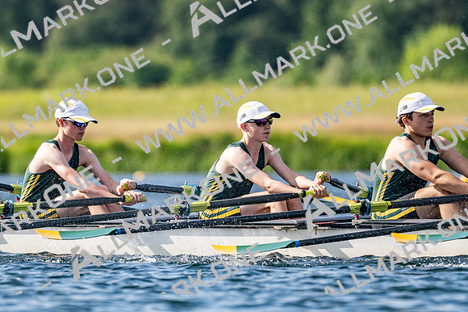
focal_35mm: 600
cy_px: 156
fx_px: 7795
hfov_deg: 3.4
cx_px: 234
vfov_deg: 2.3
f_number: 4.5
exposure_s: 1/2500
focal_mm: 400
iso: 250
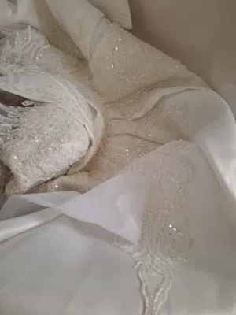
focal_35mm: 23
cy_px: 158
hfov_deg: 58.9
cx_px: 118
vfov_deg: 73.9
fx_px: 209
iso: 250
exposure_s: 1/50
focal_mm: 5.54
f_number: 1.8
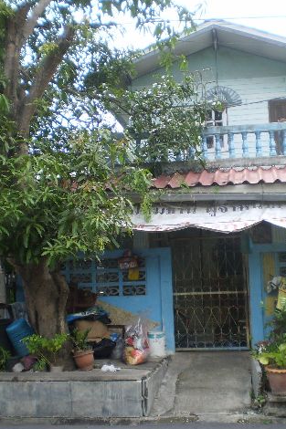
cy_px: 216
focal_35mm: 51
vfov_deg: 38.9
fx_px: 608
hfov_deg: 26.4
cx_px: 161
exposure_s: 1/250
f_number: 3.1
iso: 64
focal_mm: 6.3
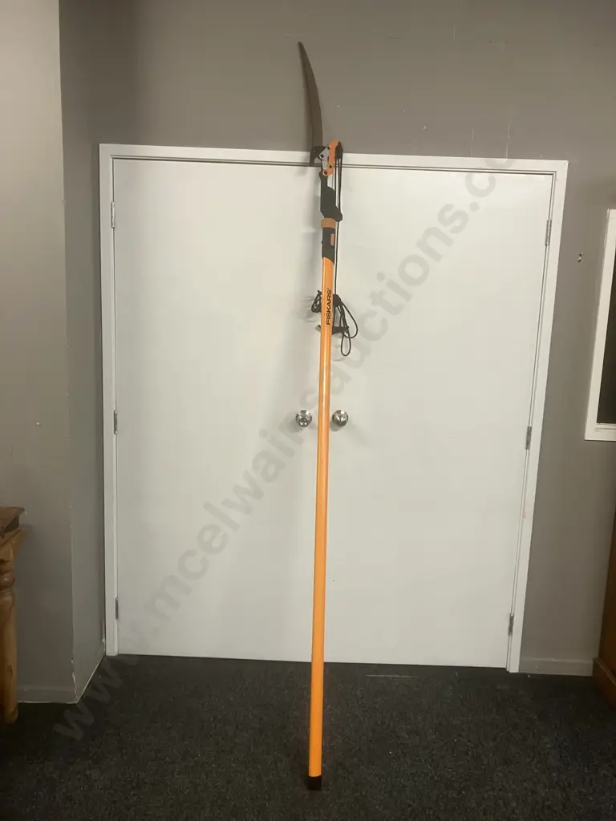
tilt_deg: -8.5
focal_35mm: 28
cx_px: 308
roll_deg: -3.1
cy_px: 410
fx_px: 664
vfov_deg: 63.4
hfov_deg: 49.7
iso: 125
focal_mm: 3.99
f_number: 1.8
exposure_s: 1/50
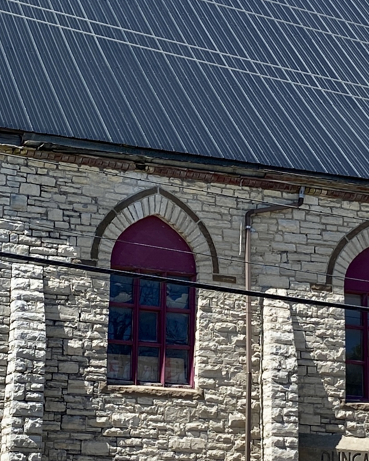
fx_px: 1352
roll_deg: -0.3
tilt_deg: +13.8
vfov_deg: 19.4
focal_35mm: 99
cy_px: 247
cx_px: 196
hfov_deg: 15.5
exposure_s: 1/1779
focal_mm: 4.25
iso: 32
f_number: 1.8
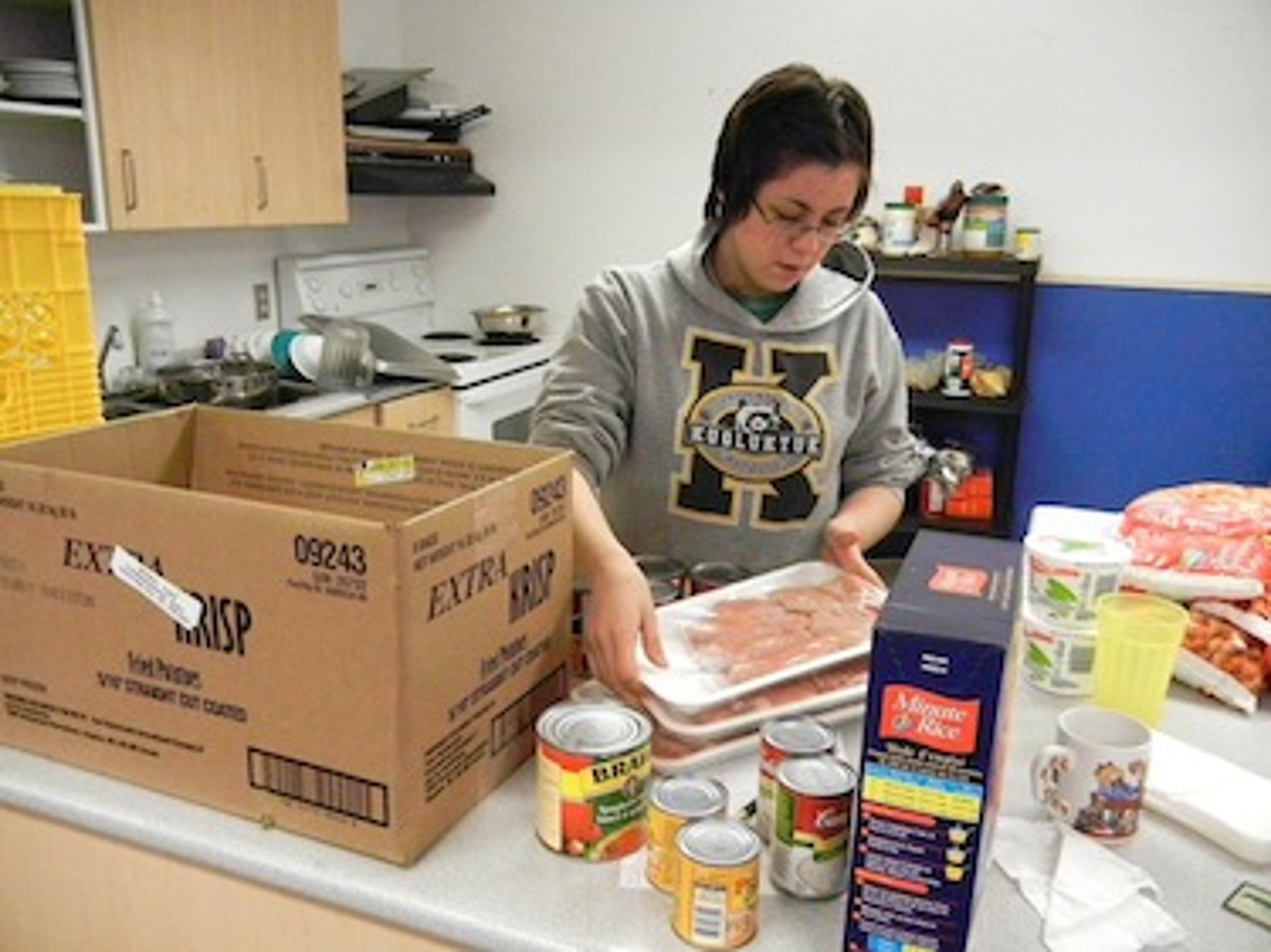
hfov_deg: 60.0
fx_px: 1101
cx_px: 636
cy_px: 476
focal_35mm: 30
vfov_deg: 46.8
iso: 1600
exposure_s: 1/183
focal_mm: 5.4
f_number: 3.5
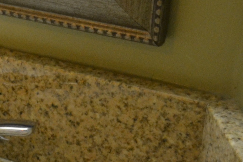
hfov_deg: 12.8
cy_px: 36
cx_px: -262
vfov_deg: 10.0
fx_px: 925
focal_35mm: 137
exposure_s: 1/60
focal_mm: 20
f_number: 3.5
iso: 800
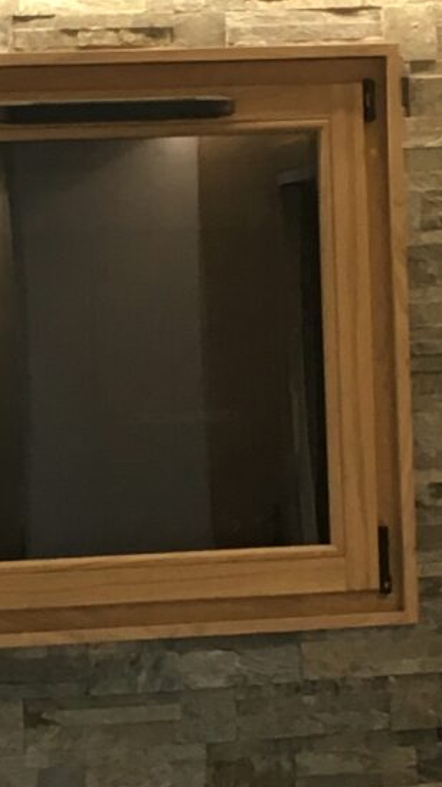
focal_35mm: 148
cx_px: 45
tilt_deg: -3.5
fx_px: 3089
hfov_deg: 8.2
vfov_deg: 14.5
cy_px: 492
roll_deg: +2.4
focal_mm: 4.15
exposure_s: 1/33
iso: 80
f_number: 2.2
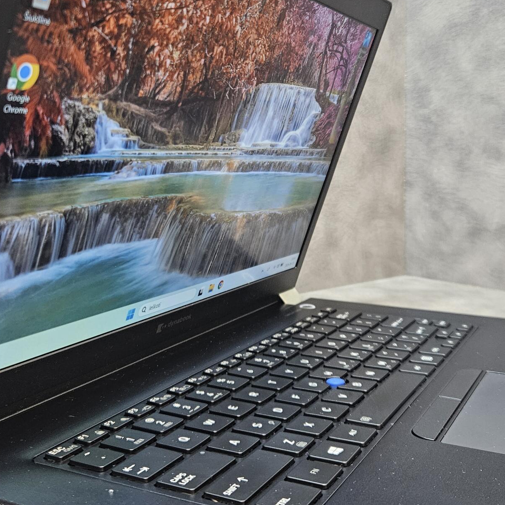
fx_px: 710
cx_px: 268
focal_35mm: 43
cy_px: 215
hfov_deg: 39.2
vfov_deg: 39.1
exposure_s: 1/100
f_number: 1.8
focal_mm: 5.4
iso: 400
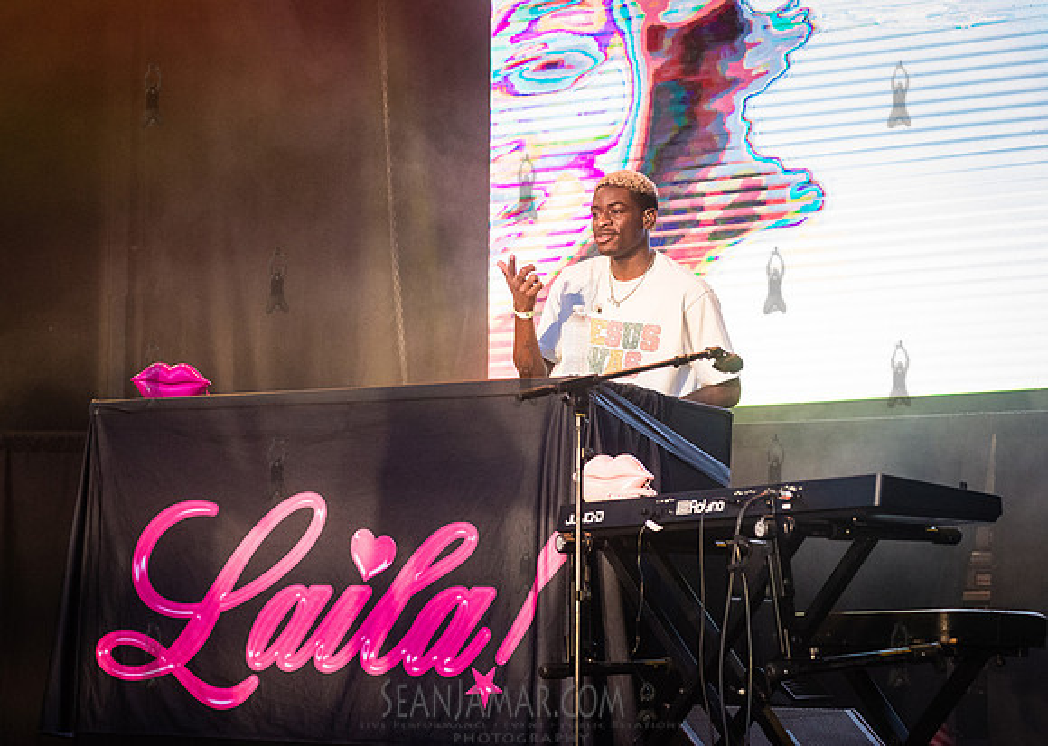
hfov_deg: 23.0
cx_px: 473
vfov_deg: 16.5
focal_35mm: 87
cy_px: 362
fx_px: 2577
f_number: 4
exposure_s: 1/800
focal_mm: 80
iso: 4000
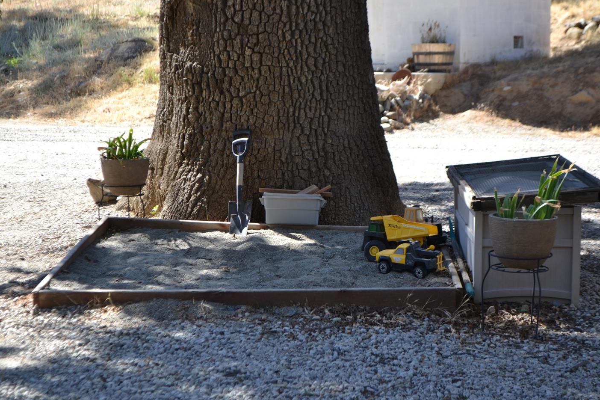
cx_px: 293
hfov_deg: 26.3
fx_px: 1283
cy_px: 205
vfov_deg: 17.7
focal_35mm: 77
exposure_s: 1/125
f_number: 5.6
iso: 100
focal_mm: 48
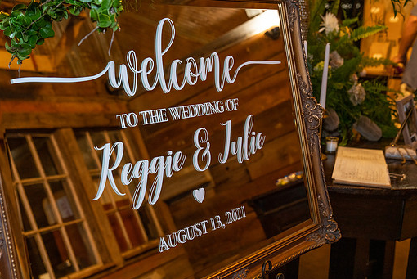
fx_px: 580
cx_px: 182
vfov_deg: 27.0
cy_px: 152
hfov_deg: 39.5
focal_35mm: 50
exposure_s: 1/80
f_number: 5
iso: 1600
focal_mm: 44
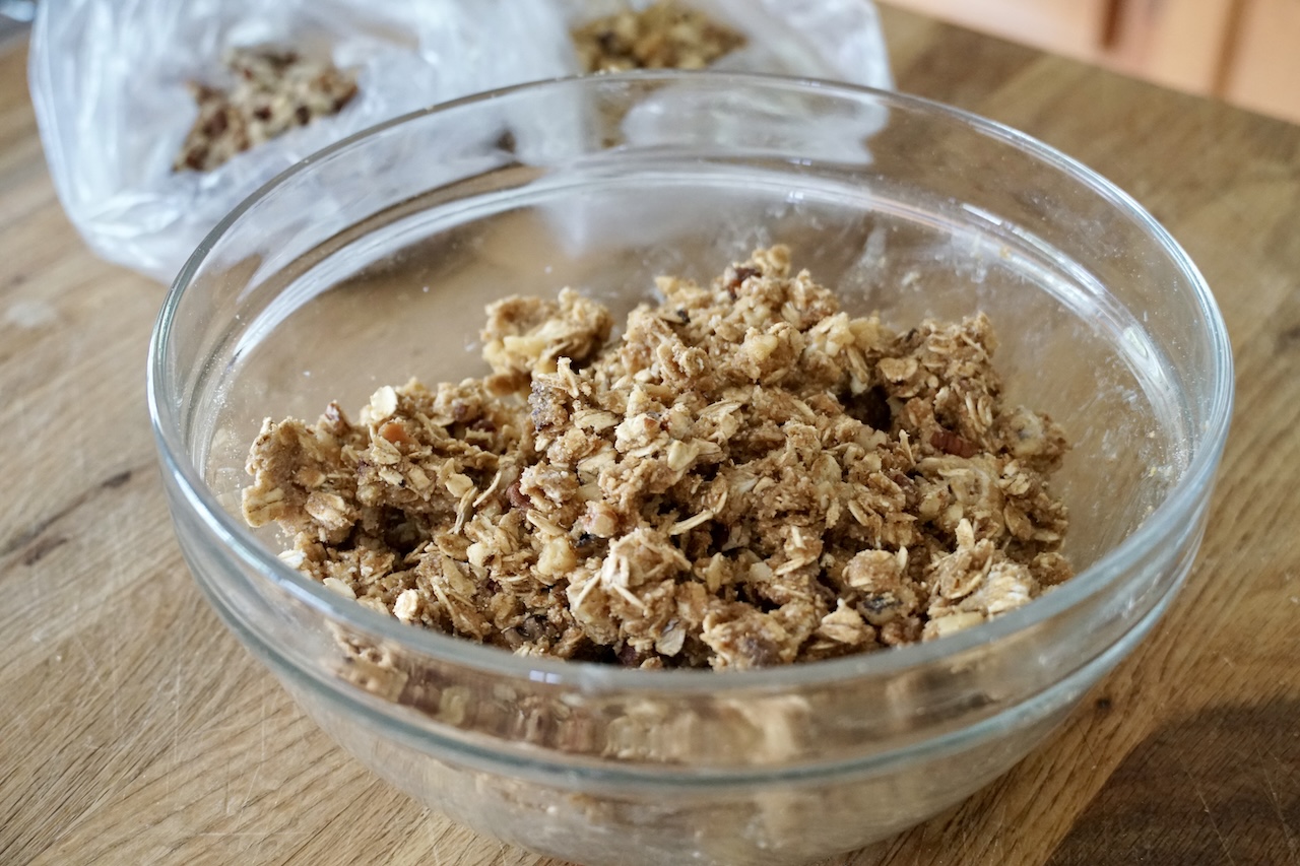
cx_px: 650
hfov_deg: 36.9
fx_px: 1950
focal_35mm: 54
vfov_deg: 25.1
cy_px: 433
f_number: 4.5
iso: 2000
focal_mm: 36
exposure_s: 1/60
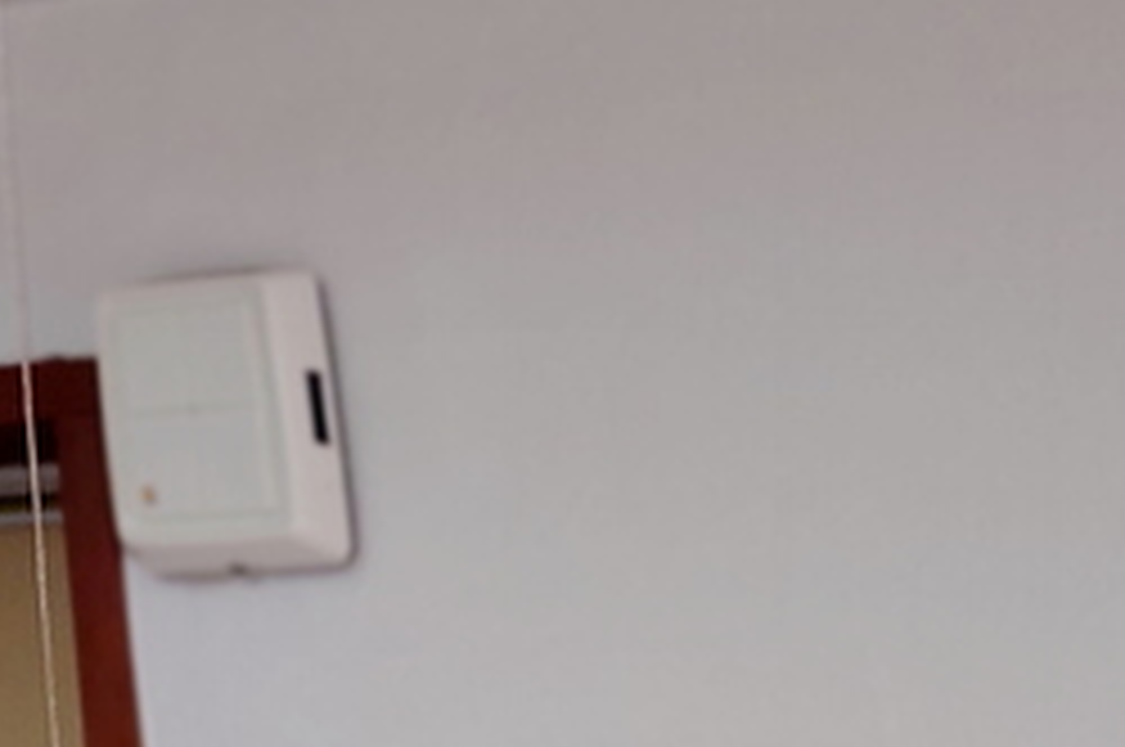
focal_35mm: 96
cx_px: -837
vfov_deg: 12.8
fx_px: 2996
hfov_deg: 17.6
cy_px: -652
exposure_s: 1/24
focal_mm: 5.23
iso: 50
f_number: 1.8
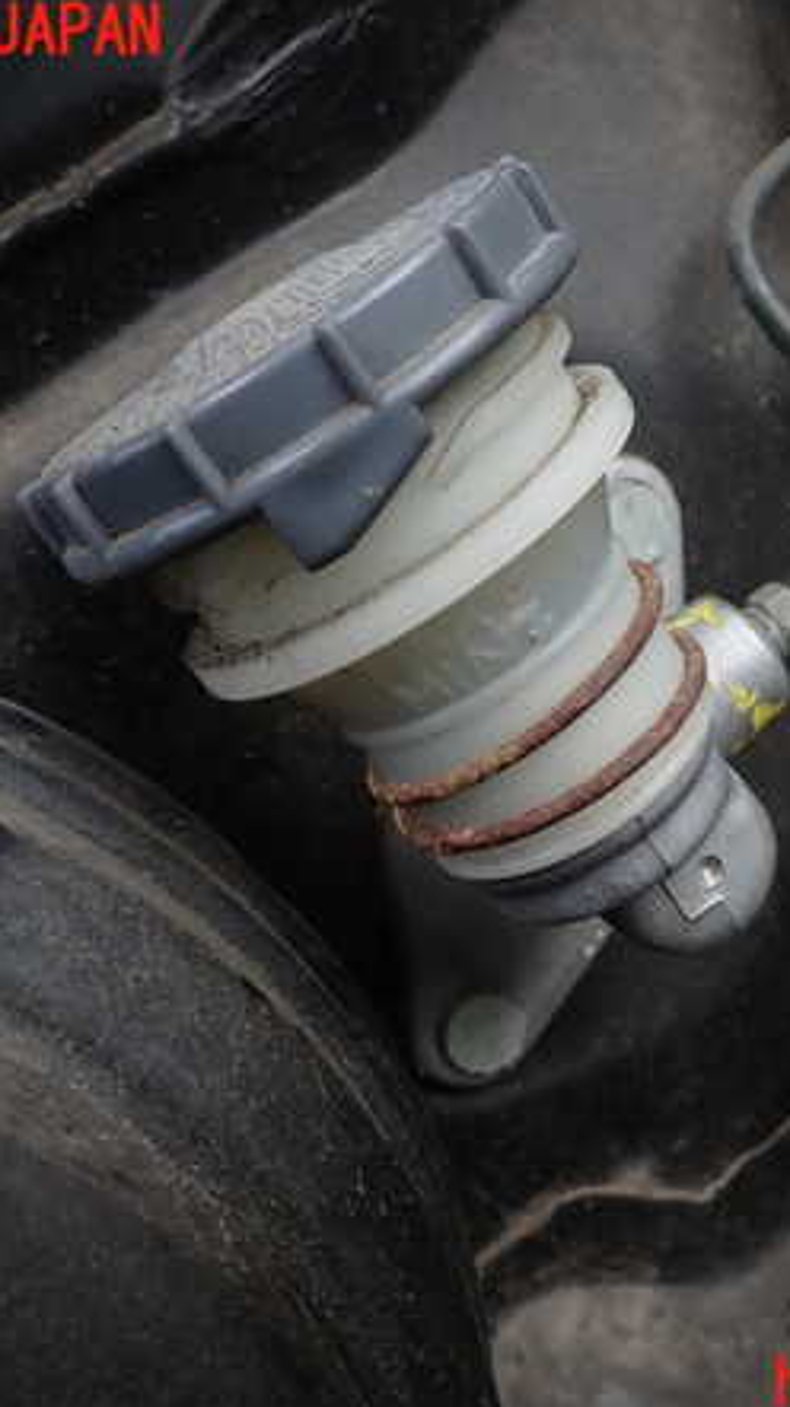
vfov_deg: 54.0
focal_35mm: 37
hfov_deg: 31.6
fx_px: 1381
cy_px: 710
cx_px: 538
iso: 100
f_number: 2.8
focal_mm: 4.5
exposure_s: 1/200
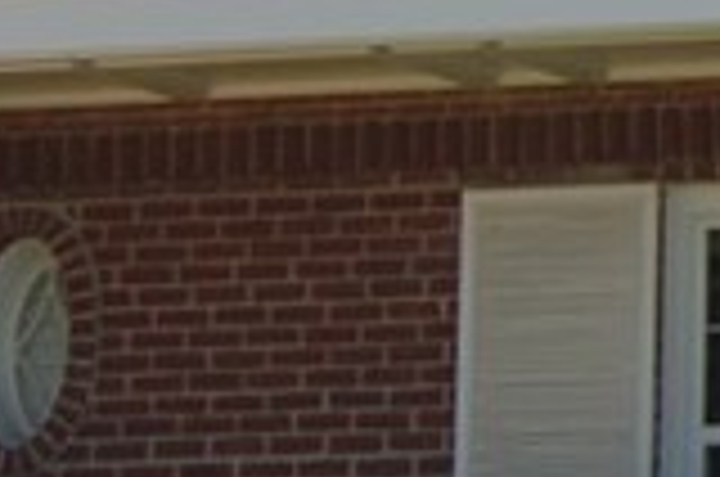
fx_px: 7685
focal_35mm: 385
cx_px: 1872
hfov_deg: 5.2
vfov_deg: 3.5
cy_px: -360
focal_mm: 40
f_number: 6.3
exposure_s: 1/500
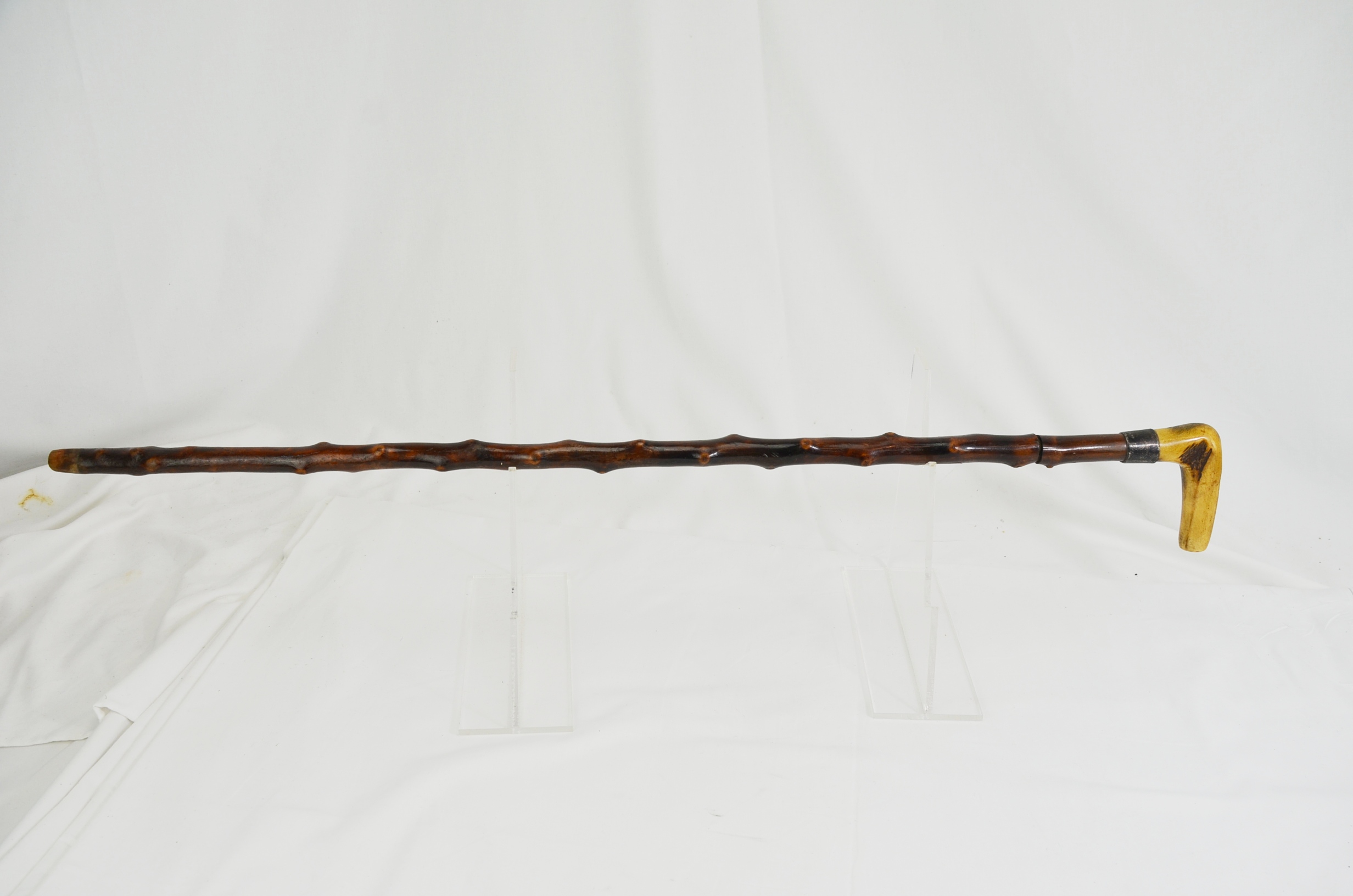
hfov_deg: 57.3
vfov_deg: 39.8
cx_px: 676
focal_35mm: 33
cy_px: 448
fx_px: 1238
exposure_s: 1/160
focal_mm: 22
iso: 200
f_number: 6.3
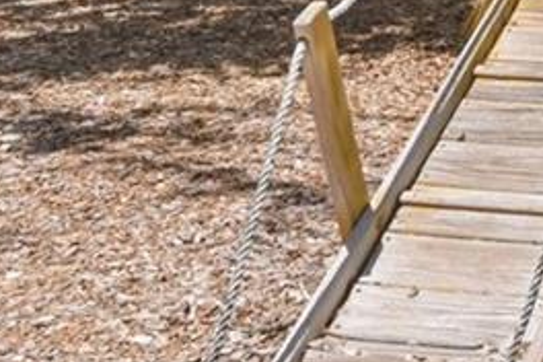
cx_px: 973
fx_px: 1553
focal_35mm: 103
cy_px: -475
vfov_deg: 11.3
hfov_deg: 16.6
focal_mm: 17
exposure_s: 1/800
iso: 400
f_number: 8
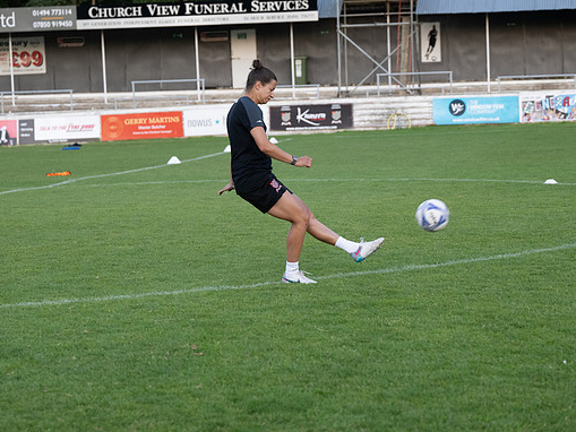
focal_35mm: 115
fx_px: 1914
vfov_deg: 12.9
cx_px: 278
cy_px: 217
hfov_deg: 17.1
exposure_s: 1/640
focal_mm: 70
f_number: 3.2
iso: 1000
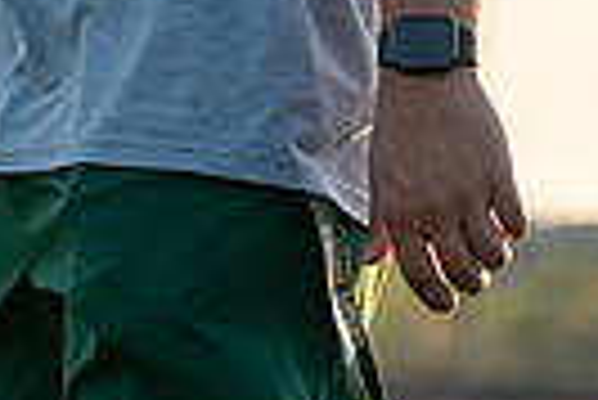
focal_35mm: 613
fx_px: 10194
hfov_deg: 3.4
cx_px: 130
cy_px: -353
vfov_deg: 2.2
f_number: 5
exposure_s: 1/1250
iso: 800
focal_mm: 141
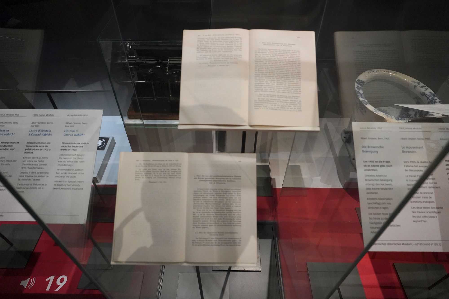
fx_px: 299
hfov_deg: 73.7
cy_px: 150
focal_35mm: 24
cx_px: 224
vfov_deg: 53.1
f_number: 4.5
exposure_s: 1/80
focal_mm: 24
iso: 5000
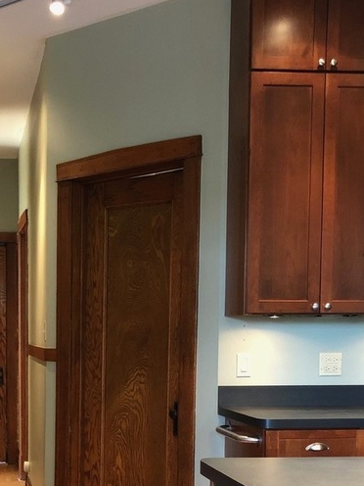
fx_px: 855
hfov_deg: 23.5
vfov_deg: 30.6
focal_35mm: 61
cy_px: 417
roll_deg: +0.4
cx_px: 51
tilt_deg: -4.9
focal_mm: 4
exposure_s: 1/12
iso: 100
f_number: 1.8
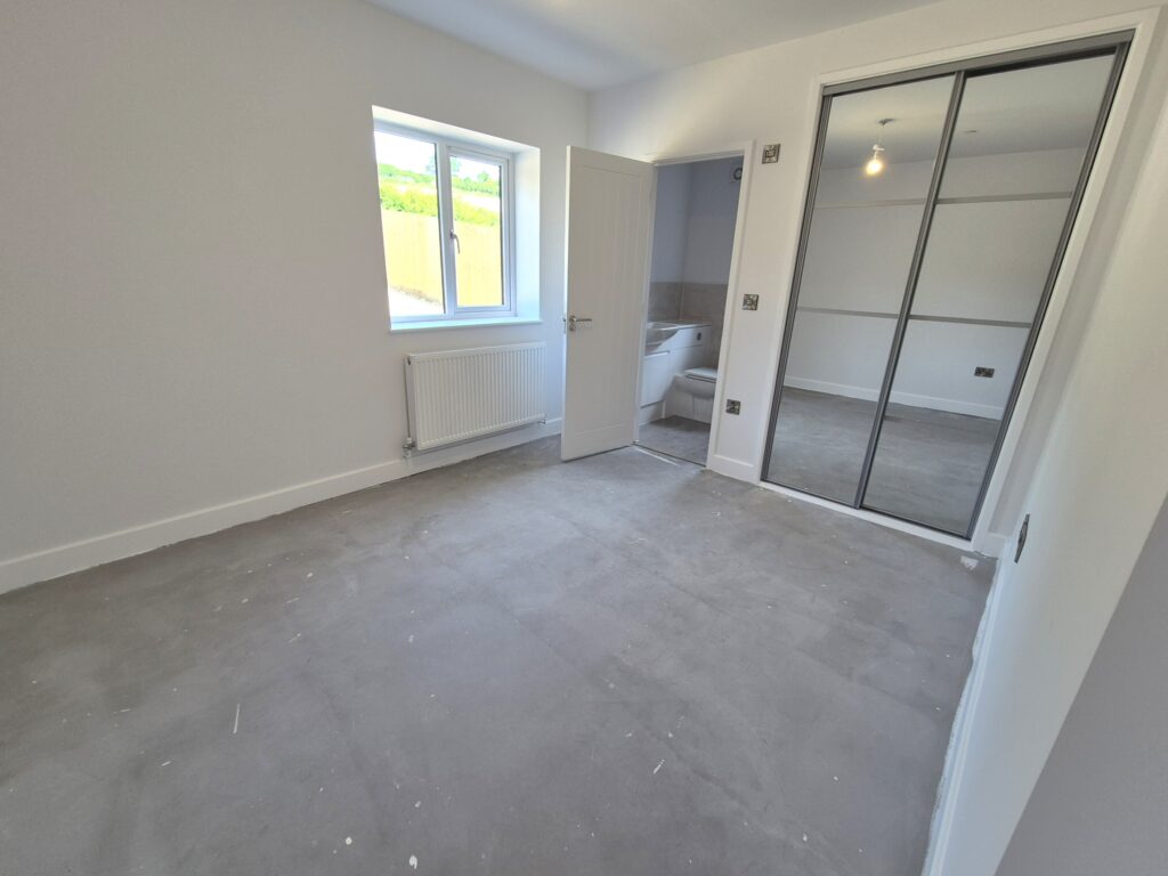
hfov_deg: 106.2
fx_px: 439
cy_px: 438
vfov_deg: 89.9
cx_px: 584
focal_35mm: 13
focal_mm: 2.2
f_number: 2.2
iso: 80
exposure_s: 1/100
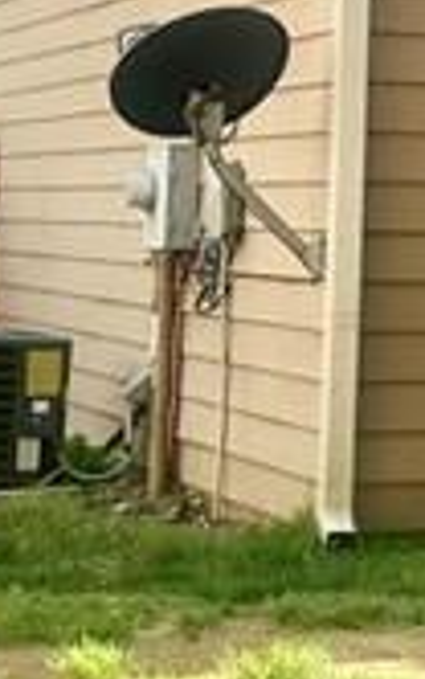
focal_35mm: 157
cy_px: 102
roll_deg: -1.7
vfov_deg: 13.2
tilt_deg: +3.0
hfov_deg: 7.7
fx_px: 2905
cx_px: 1054
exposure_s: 1/943
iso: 80
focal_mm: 6.86
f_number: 1.78
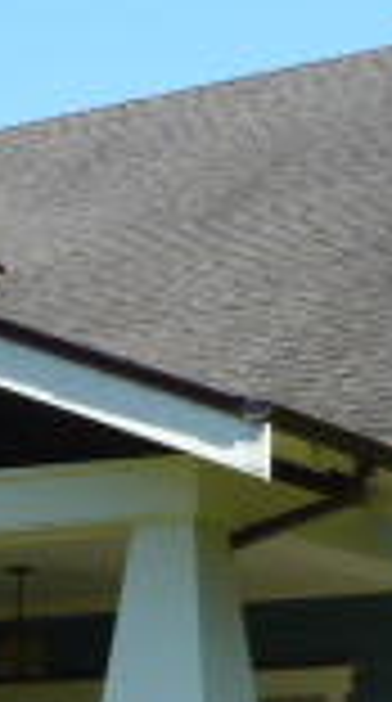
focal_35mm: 130
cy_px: 657
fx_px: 2418
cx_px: -54
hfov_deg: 9.2
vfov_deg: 16.3
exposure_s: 1/320
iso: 80
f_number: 4
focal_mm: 4.7
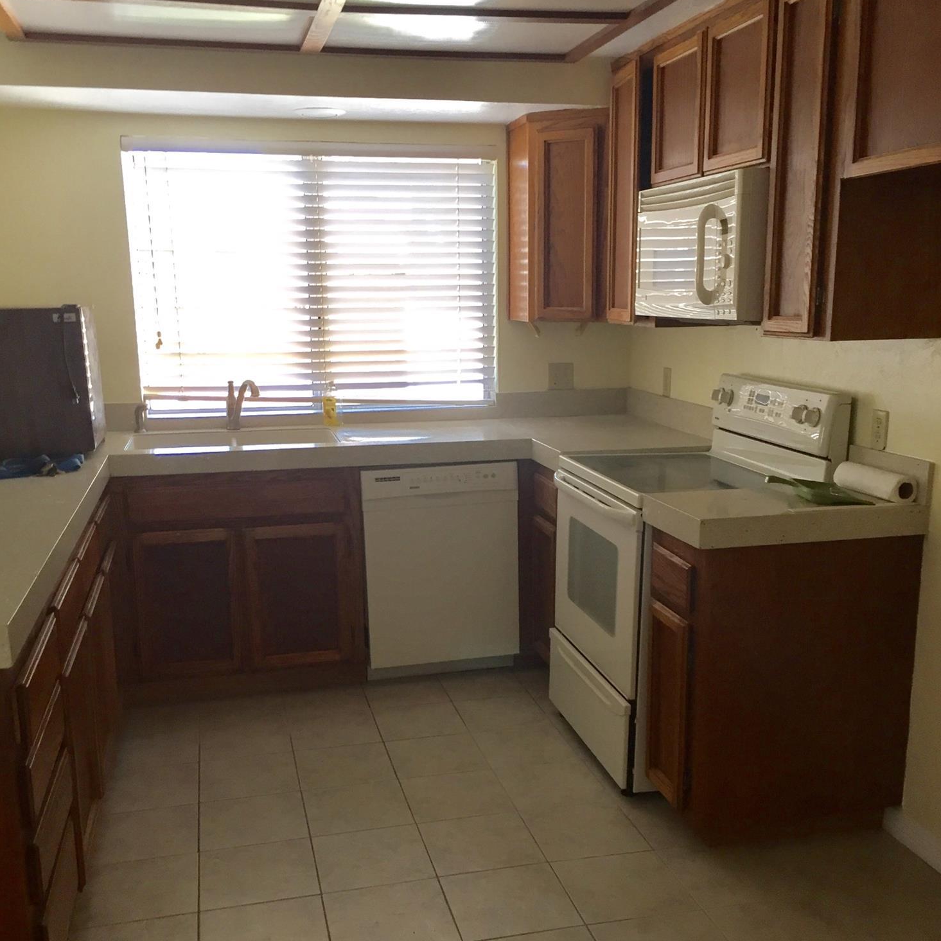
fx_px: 1076
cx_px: 471
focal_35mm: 35
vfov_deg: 47.0
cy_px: 545
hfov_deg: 47.2
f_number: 2.2
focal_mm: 4.15
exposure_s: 1/30
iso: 64
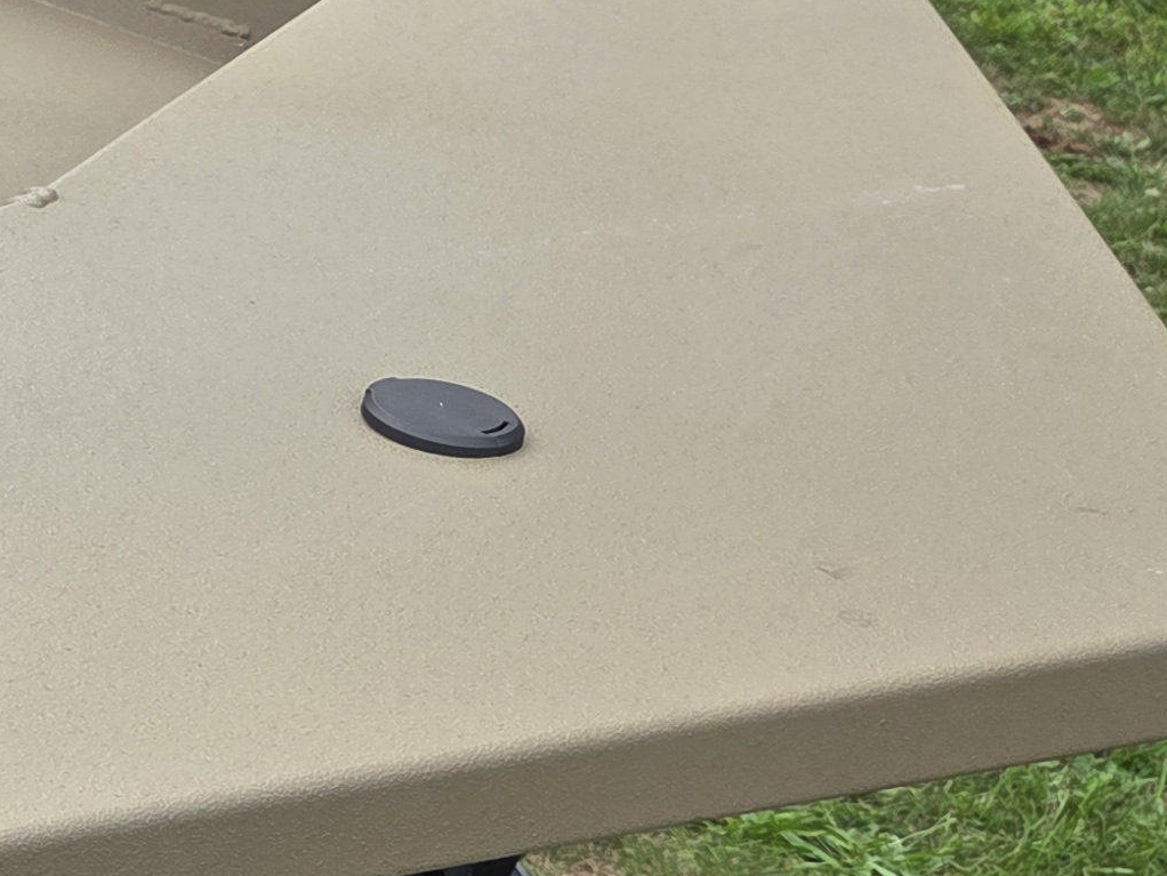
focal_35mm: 90
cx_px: -821
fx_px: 3035
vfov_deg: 16.3
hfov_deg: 18.1
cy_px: 211
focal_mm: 5.4
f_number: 1.8
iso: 80
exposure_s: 1/1148
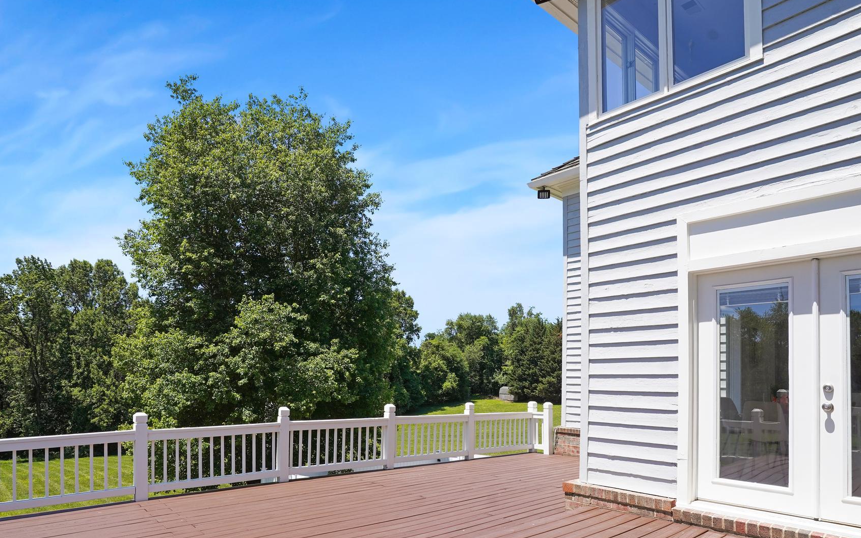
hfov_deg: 82.3
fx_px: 493
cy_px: 333
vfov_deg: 56.6
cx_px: 423
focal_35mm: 21
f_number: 8
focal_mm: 17
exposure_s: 1/640
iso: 320
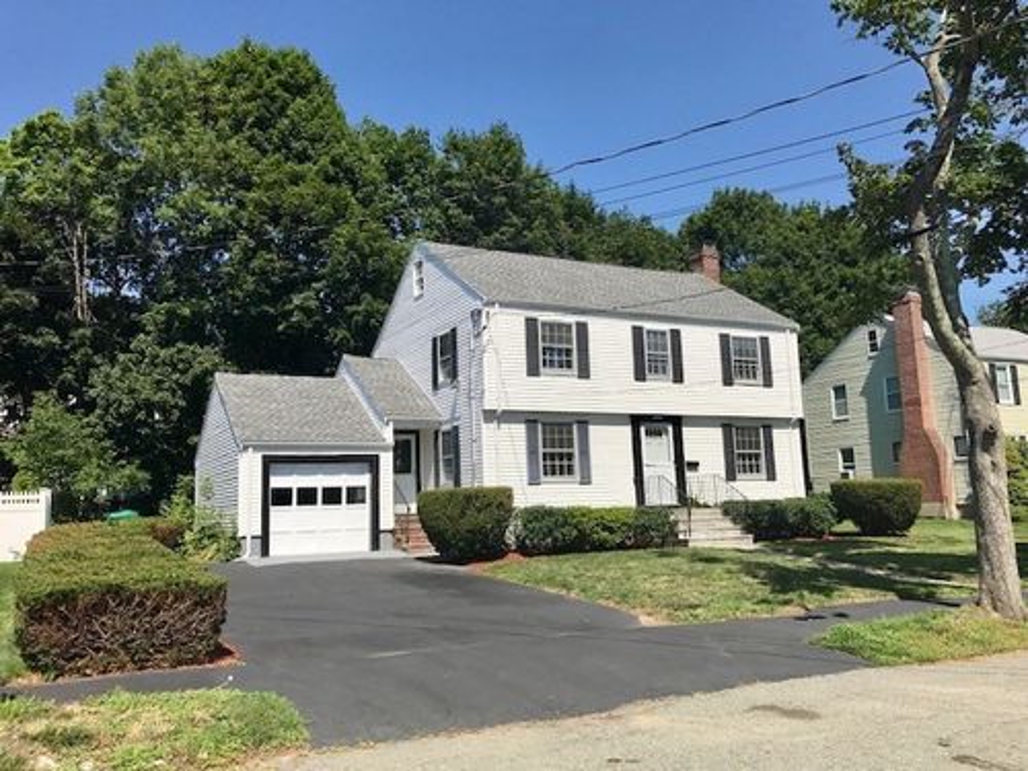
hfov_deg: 63.4
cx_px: 514
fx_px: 832
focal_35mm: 28
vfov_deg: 49.7
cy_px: 386
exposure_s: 1/3096
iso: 20
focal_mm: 3.99
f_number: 1.8
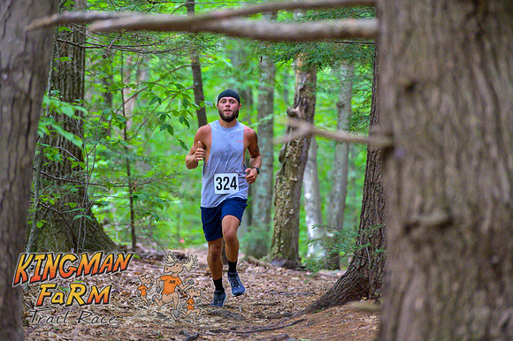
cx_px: 256
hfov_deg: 10.3
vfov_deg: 6.9
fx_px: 2848
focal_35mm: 200
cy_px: 170
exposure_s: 1/250
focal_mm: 200
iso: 8000
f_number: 4
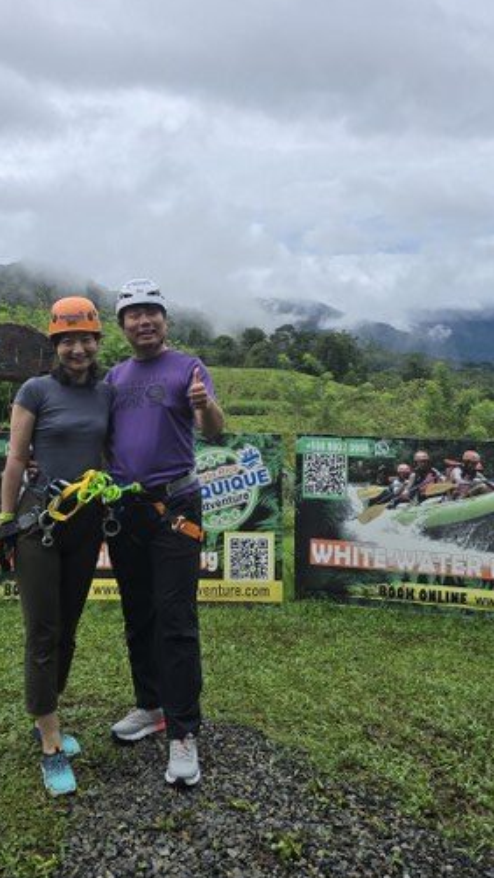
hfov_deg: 36.6
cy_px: 338
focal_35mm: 32
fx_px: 745
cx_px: 217
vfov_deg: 60.3
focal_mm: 6.3
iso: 12
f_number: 1.7
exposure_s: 1/767
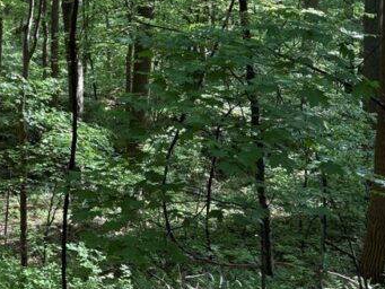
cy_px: 34
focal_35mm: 61
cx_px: -60
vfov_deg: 23.5
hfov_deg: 28.2
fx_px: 679
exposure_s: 1/129
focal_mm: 5.96
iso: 32
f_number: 1.6
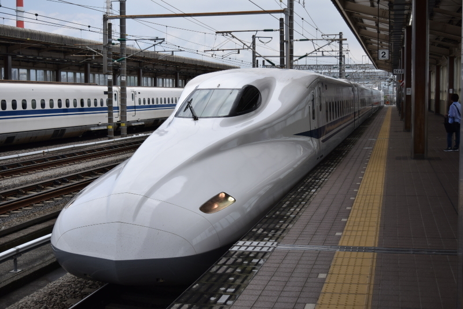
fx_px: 810
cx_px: 232
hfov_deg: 31.9
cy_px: 154
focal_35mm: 63
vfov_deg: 21.6
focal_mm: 42
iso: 100
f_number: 5
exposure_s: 1/1000
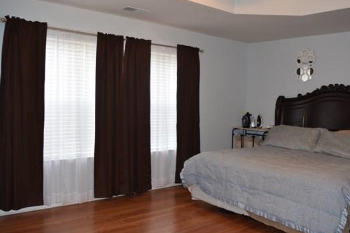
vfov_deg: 39.9
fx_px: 321
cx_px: 187
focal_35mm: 33
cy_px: 125
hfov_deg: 57.2
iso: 800
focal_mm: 18
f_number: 5.6
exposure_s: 1/125
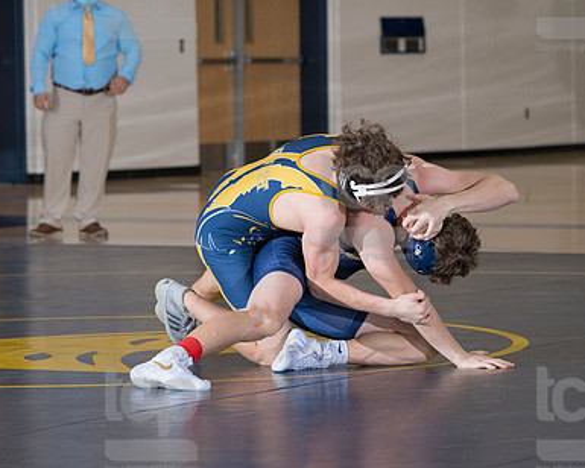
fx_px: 3792
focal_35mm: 219
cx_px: 368
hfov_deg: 8.8
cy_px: 207
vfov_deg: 7.1
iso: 1250
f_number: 5.6
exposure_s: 1/250
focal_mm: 155
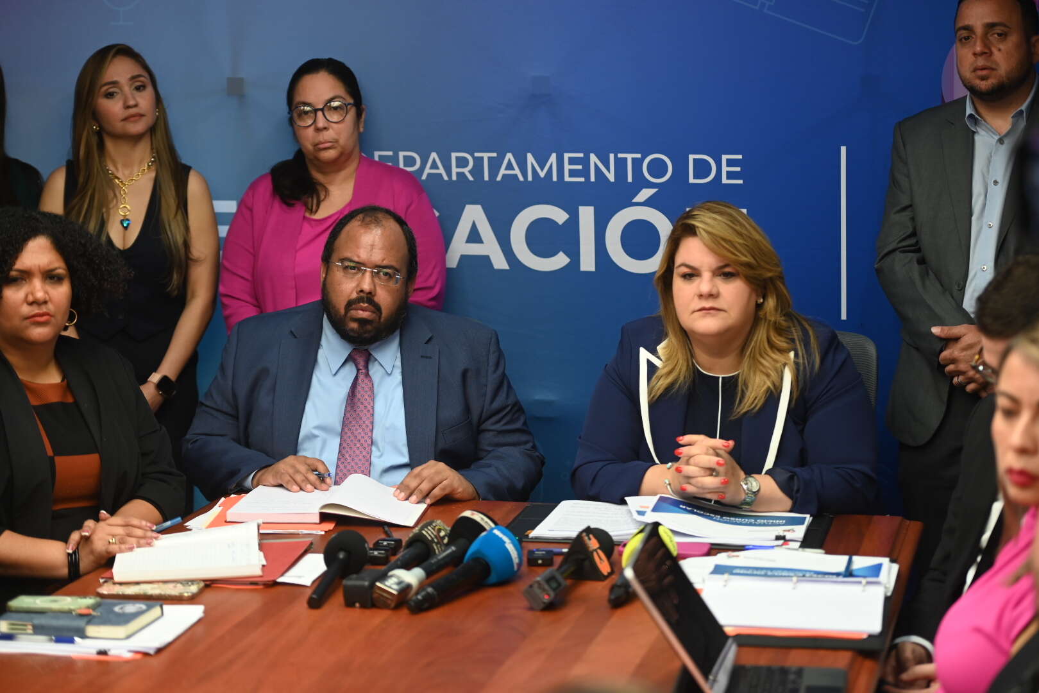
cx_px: 520
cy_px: 346
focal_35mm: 82
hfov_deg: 24.8
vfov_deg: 16.7
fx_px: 2366
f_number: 2.8
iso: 800
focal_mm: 82
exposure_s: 1/250
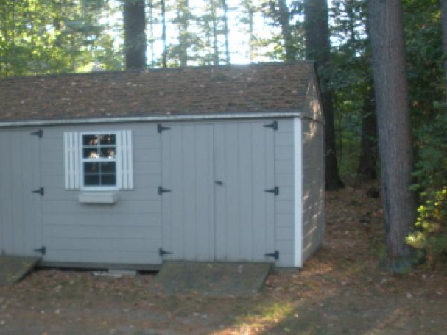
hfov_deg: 31.9
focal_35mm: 59
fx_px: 762
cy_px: 230
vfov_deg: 24.7
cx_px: 97
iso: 292
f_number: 3.5
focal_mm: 6.3
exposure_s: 1/55.5
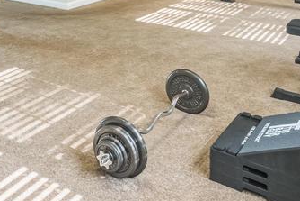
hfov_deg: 37.2
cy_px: -91
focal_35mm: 49
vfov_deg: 22.9
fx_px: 408
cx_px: 19
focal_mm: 16
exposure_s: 1.3
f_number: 16
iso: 250
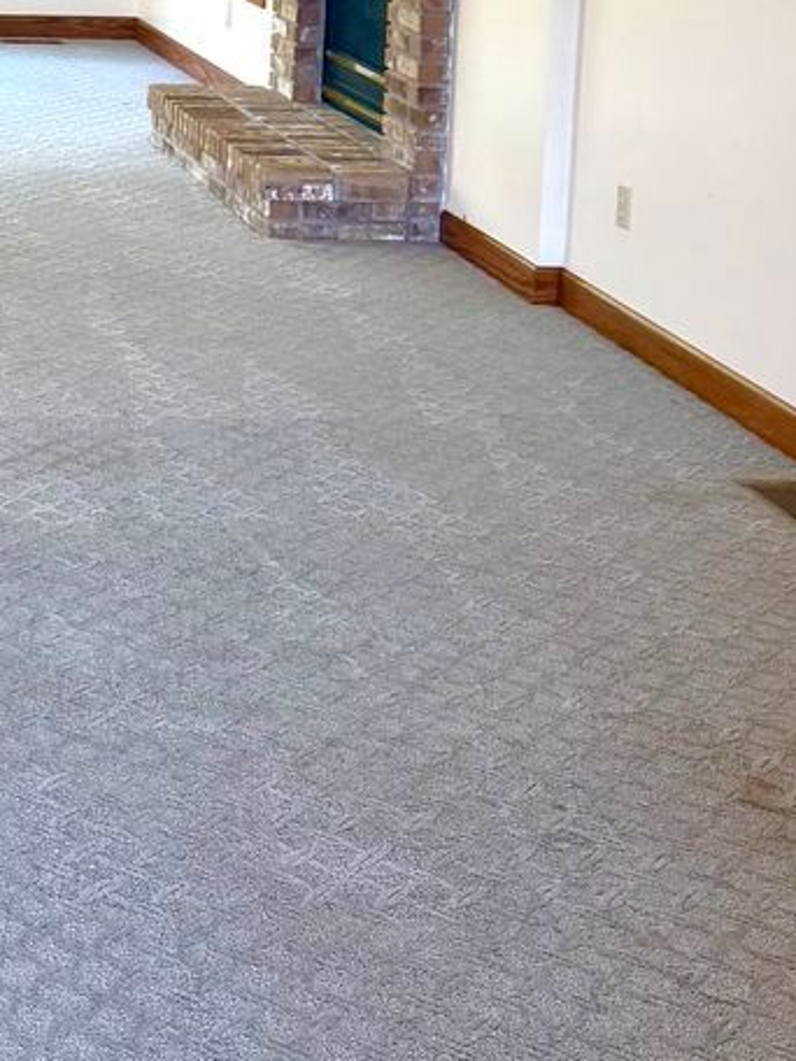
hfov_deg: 17.0
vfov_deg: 23.6
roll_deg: -0.6
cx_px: -385
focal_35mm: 79
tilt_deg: -6.8
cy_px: -23
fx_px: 2422
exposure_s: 1/120
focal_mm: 6.76
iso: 160
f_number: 1.78
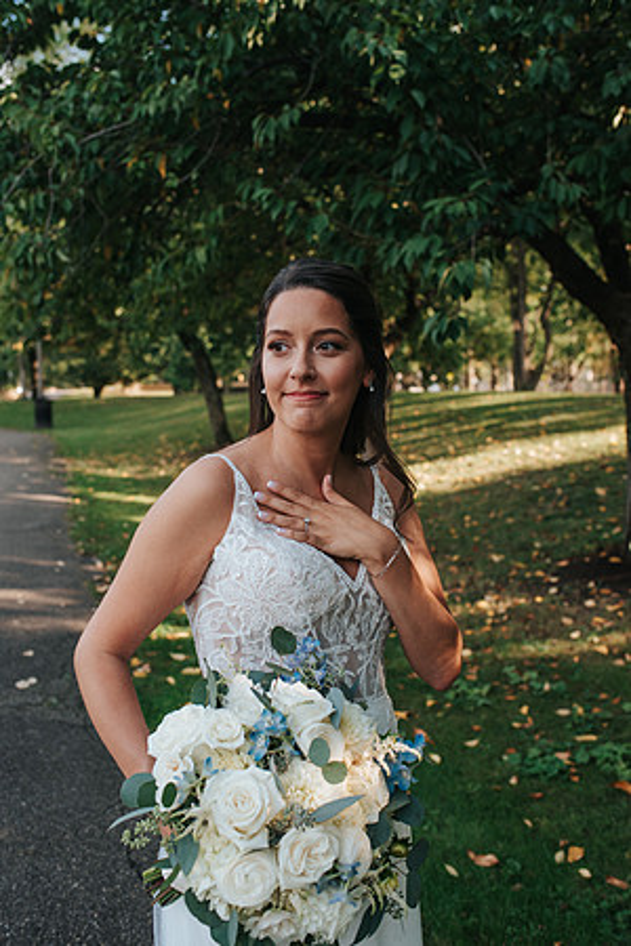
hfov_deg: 37.9
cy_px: 473
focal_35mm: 35
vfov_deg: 54.4
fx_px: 920
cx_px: 316
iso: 900
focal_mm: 35
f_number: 4
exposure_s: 1/1000
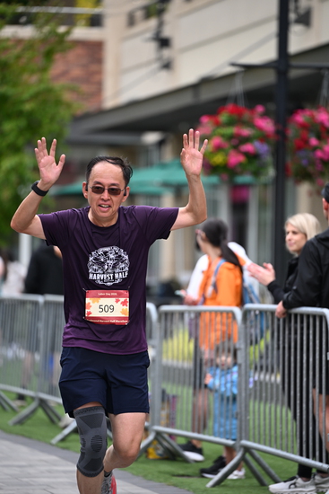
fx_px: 2740
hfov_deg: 6.9
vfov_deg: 10.3
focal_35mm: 200
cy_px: 247
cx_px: 164
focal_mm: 200
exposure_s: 1/2000
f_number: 2.8
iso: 800
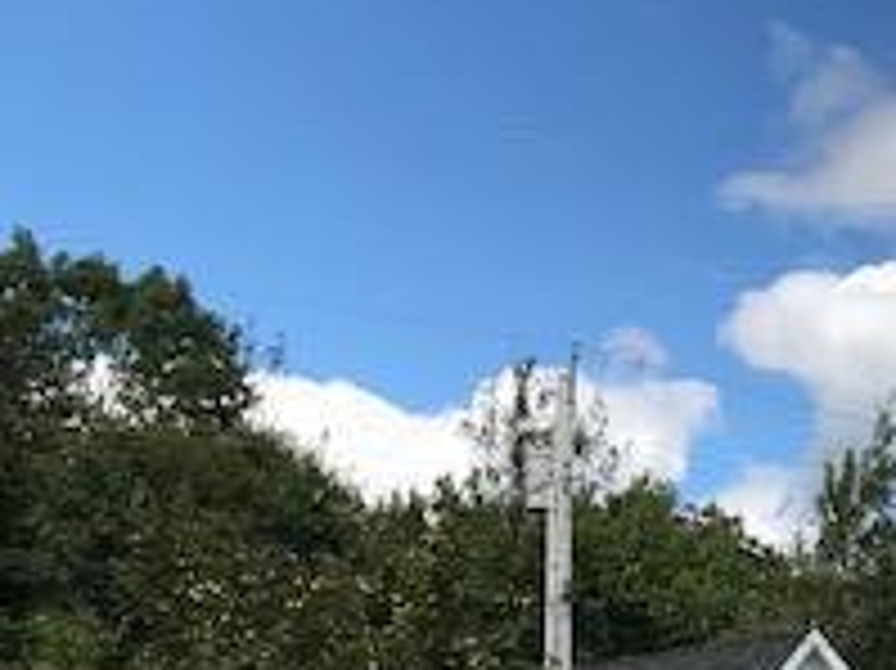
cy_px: 1048
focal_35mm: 90
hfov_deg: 20.4
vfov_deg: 15.0
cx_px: 1076
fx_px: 2328
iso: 20
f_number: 1.8
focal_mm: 3.99
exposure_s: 1/2994
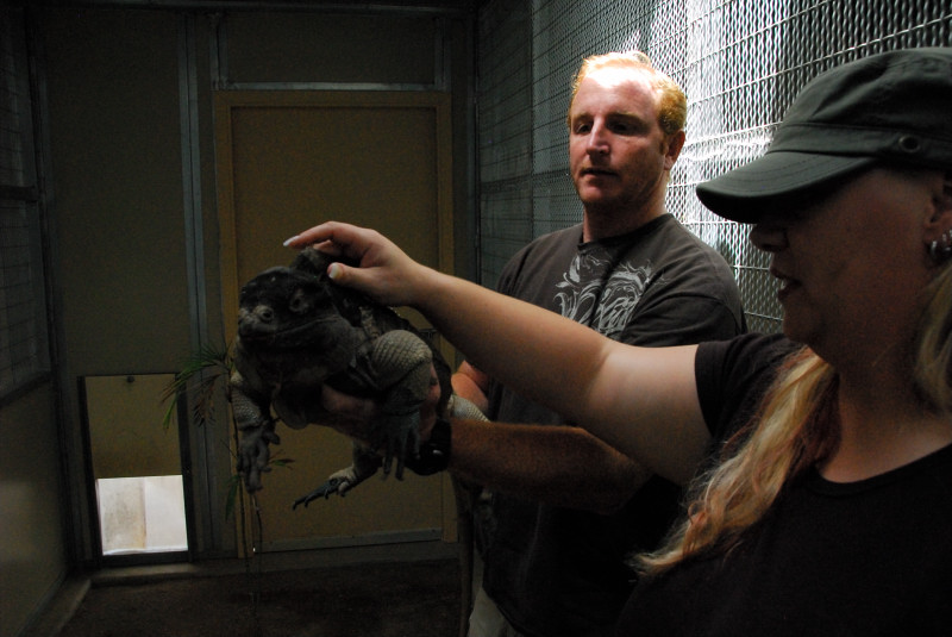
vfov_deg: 43.7
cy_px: 318
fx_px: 794
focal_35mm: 30
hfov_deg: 61.9
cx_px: 476
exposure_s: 1/160
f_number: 8
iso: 1600
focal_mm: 20
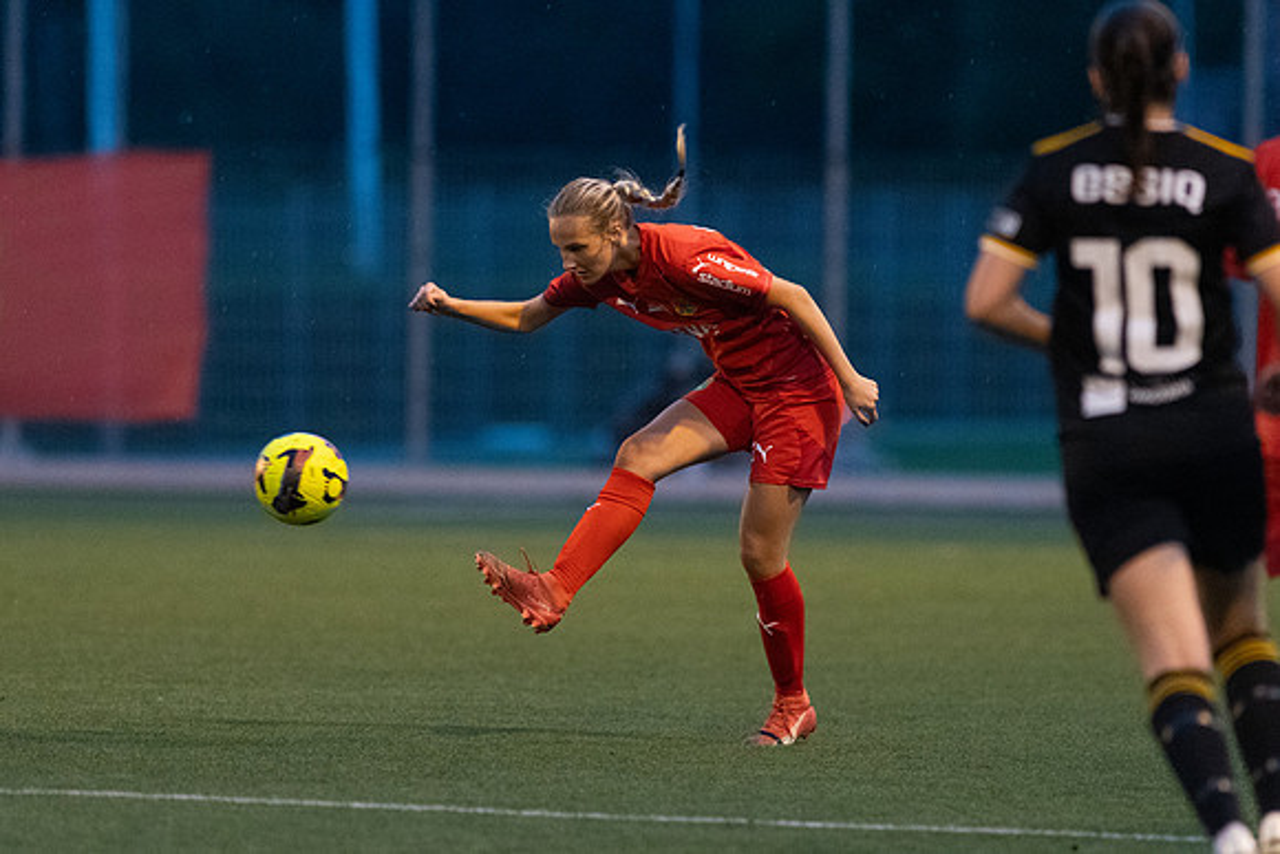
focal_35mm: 469
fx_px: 16663
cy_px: 427
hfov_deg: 4.4
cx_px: 640
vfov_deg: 2.9
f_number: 3.2
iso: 8000
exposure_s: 1/800
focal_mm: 300
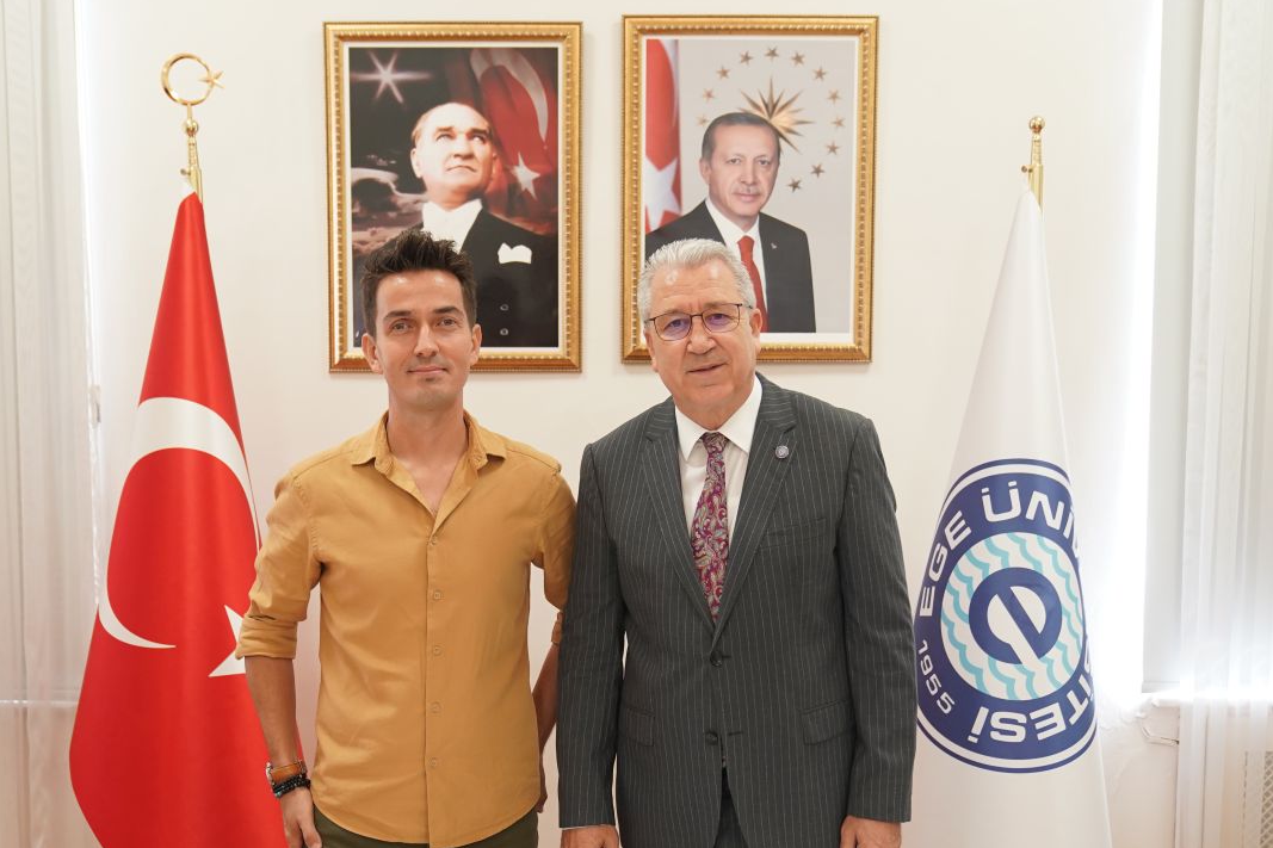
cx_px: 605
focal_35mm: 45
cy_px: 551
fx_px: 1591
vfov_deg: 29.7
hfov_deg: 43.6
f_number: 3.2
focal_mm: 32
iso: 1600
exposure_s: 1/125
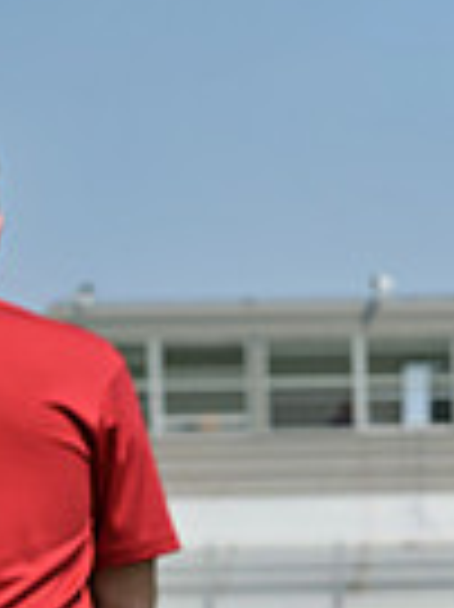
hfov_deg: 5.3
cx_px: 1218
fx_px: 4694
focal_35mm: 268
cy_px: 187
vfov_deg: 7.4
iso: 125
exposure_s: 1/640
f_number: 6.3
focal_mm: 65
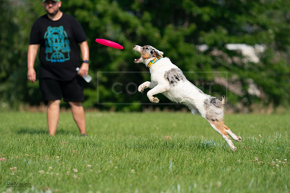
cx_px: 145
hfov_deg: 6.3
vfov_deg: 4.2
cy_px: 96
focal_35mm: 329
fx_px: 2651
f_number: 6.3
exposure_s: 1/4000
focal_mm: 329
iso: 640
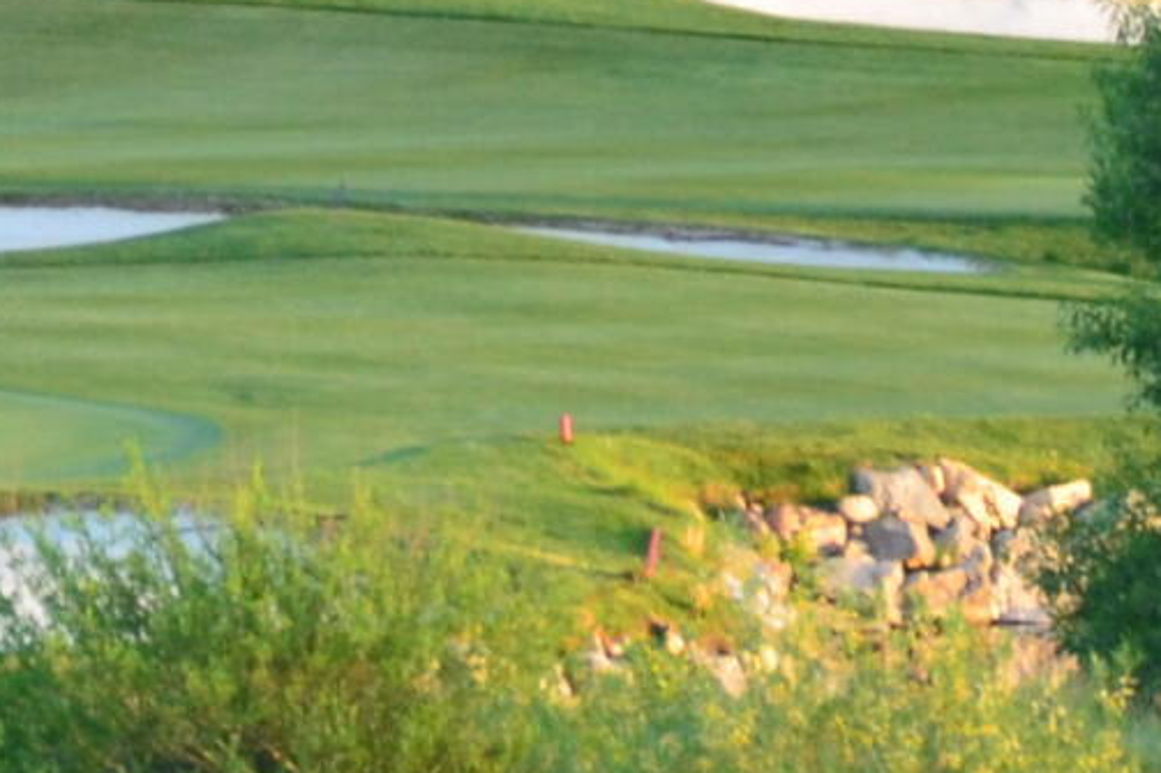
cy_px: -490
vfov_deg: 2.2
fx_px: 20149
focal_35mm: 625
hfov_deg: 3.3
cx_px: 346
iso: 450
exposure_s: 1/60
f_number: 5.3
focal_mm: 70
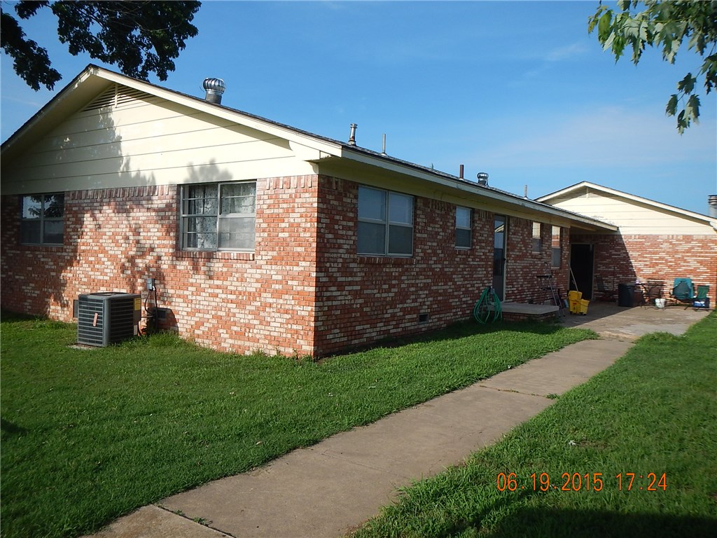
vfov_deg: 49.7
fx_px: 580
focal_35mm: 28
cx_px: 358
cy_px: 269
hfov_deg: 63.4
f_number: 3.9
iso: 125
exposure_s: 1/1250
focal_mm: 5
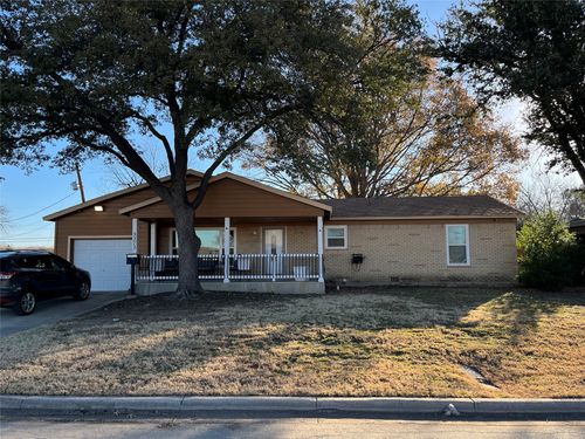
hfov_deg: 67.3
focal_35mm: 26
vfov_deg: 53.1
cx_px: 292
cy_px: 220
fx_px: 439
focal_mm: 5.1
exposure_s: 1/2062
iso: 50
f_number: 1.6
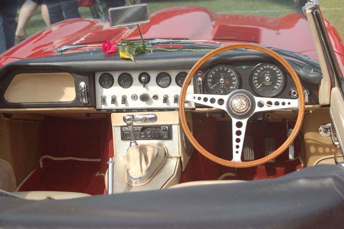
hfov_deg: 29.9
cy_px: 114
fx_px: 644
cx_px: 172
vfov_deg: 20.1
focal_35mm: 68
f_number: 5.6
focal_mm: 45
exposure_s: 1/640
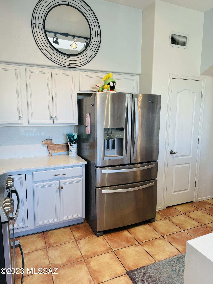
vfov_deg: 71.6
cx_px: 106
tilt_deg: -8.5
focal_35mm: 24
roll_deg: -0.4
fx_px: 197
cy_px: 142
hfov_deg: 56.8
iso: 125
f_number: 1.78
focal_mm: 6.86
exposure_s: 1/120
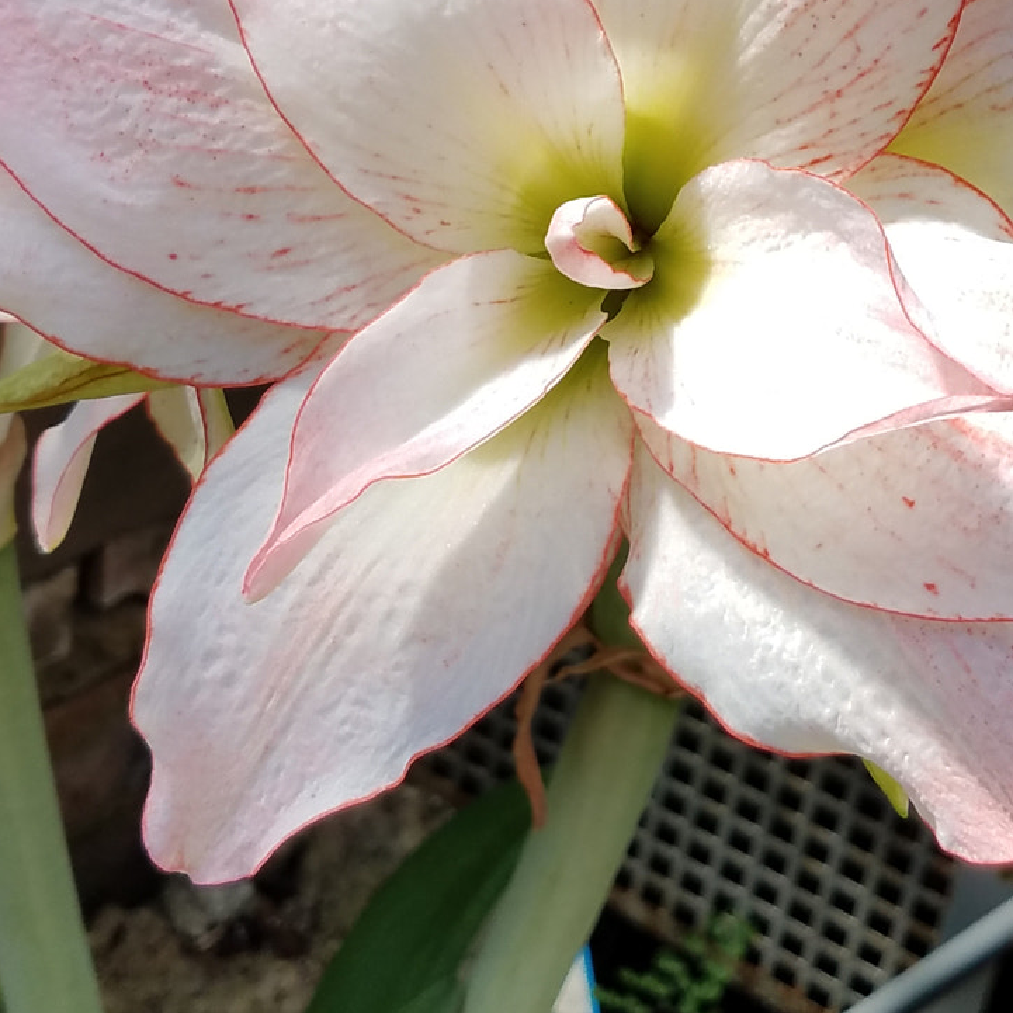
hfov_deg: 33.2
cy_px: 274
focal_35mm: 51
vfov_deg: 32.9
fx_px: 1689
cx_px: 639
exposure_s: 1/890
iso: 40
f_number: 1.7
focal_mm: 4.2
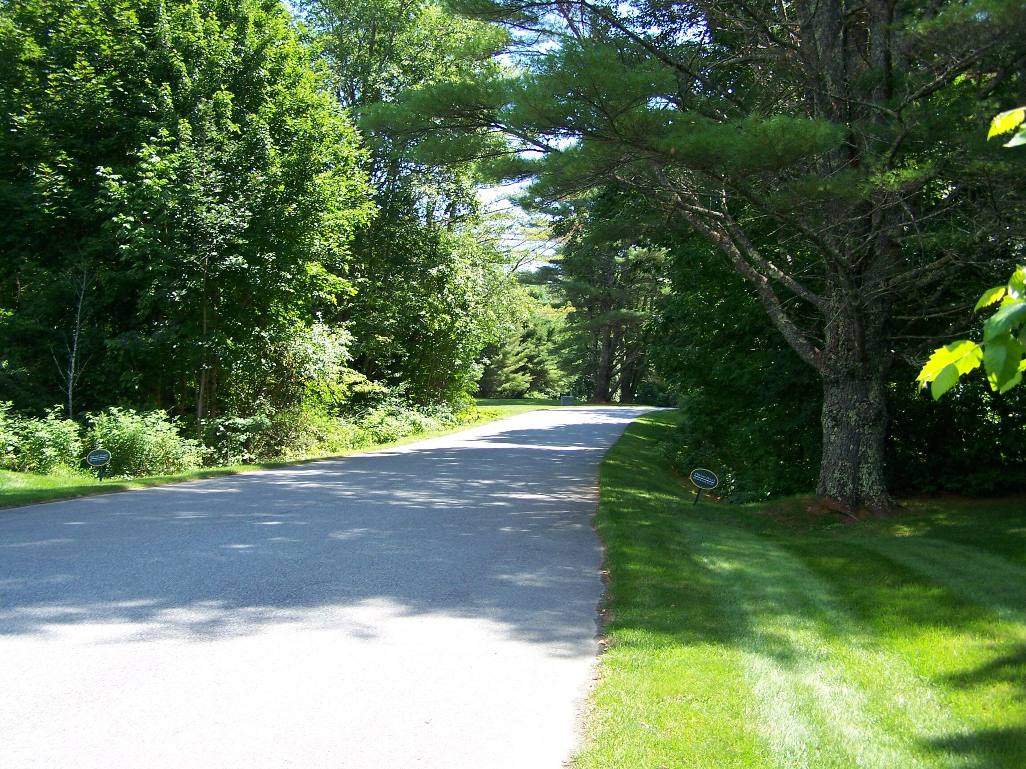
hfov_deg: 49.0
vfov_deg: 37.7
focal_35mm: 38
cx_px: 513
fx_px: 1126
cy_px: 384
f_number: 2.8
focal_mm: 6.3
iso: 80
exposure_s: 1/320
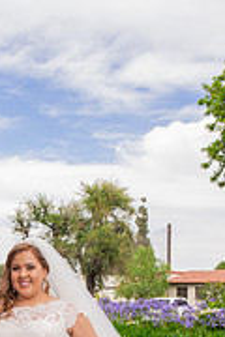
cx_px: 40
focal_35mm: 80
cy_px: 315
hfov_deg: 16.9
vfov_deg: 24.5
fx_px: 750
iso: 400
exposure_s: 1/250
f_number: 8
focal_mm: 32
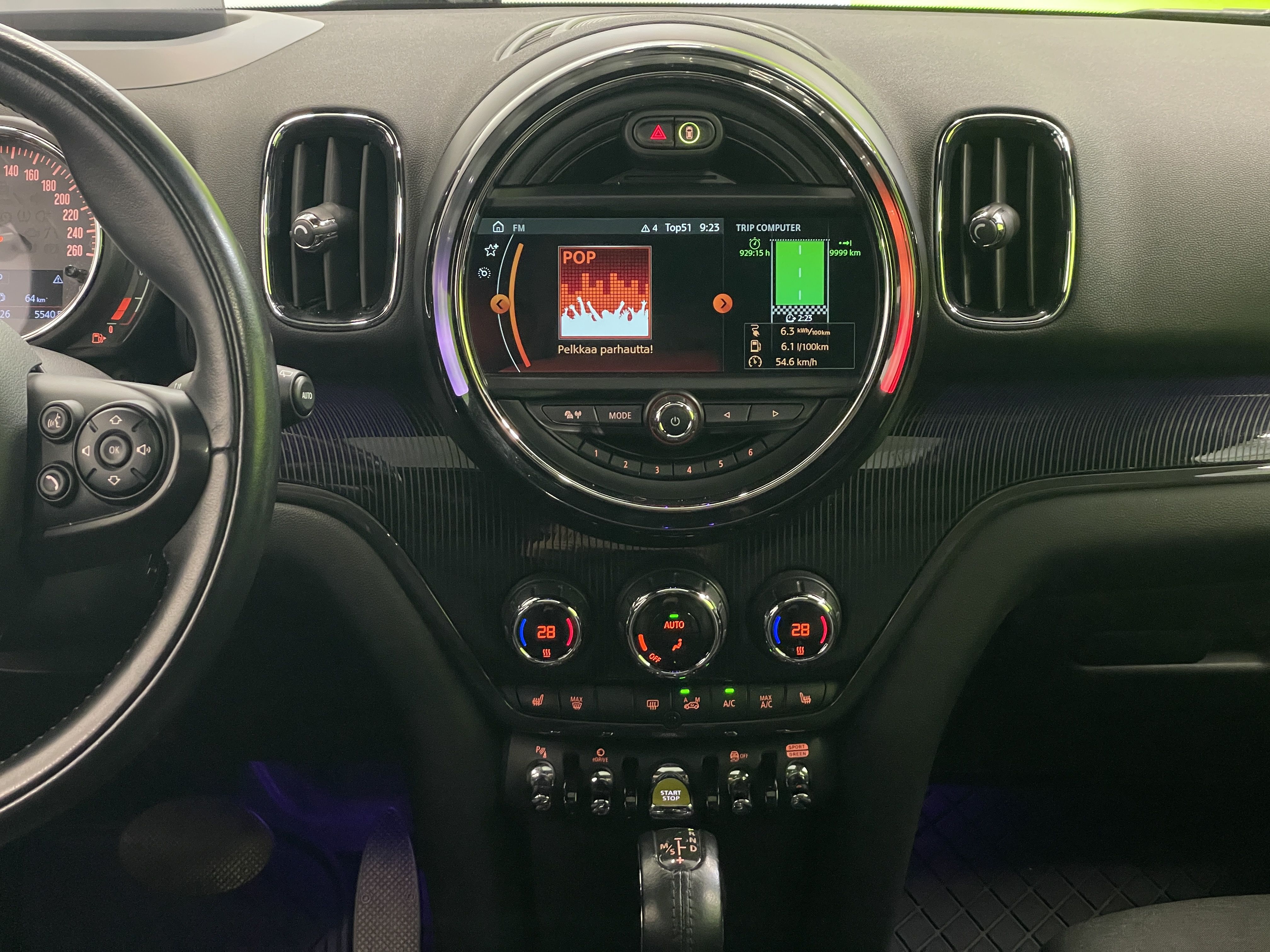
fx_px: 1908
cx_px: 635
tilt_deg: -18.4
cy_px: 476
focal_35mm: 52
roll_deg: -0.8
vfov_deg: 28.0
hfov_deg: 36.8
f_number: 2
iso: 400
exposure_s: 1/50
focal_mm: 6
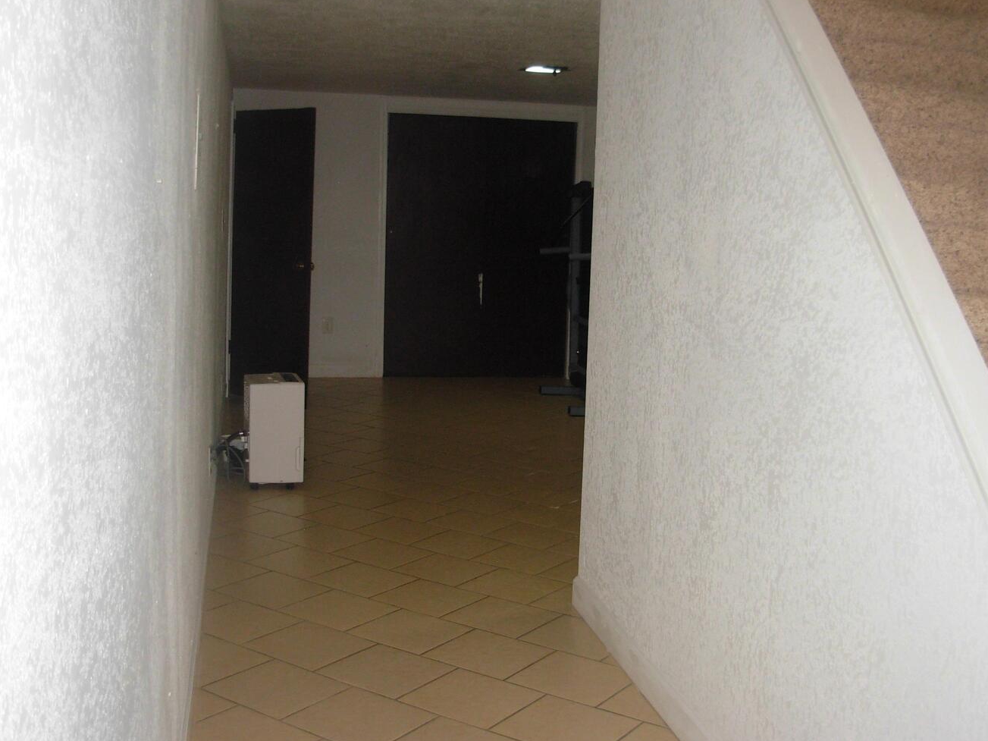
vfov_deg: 34.3
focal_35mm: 42
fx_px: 1199
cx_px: 480
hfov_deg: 44.8
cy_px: 357
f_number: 2.9
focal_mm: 6.3
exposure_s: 1/49.3
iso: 173
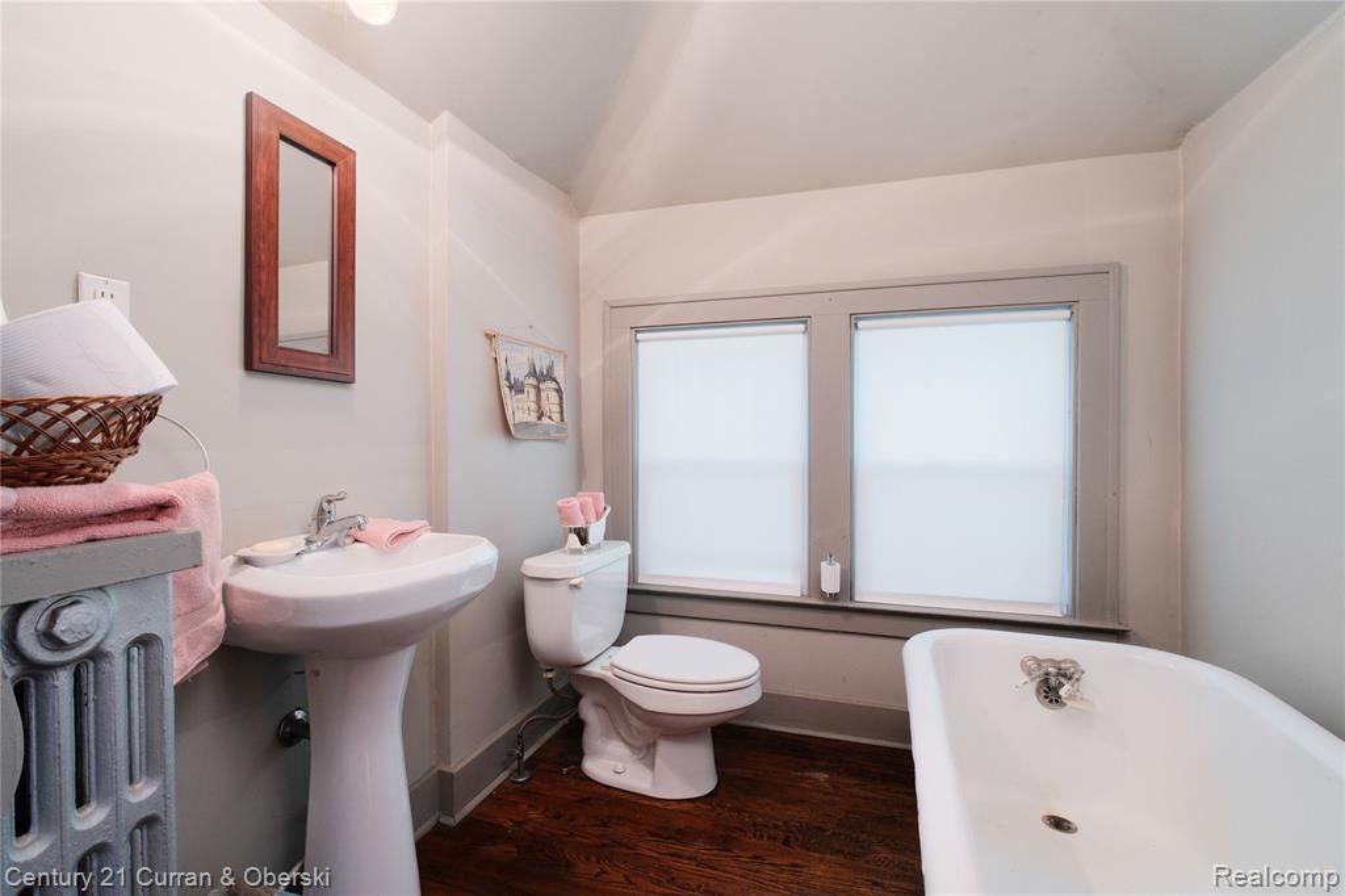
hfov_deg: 96.8
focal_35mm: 16
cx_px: 672
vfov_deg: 73.7
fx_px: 598
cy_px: 448
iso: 1000
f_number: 6.4
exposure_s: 1/60
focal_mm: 10.8
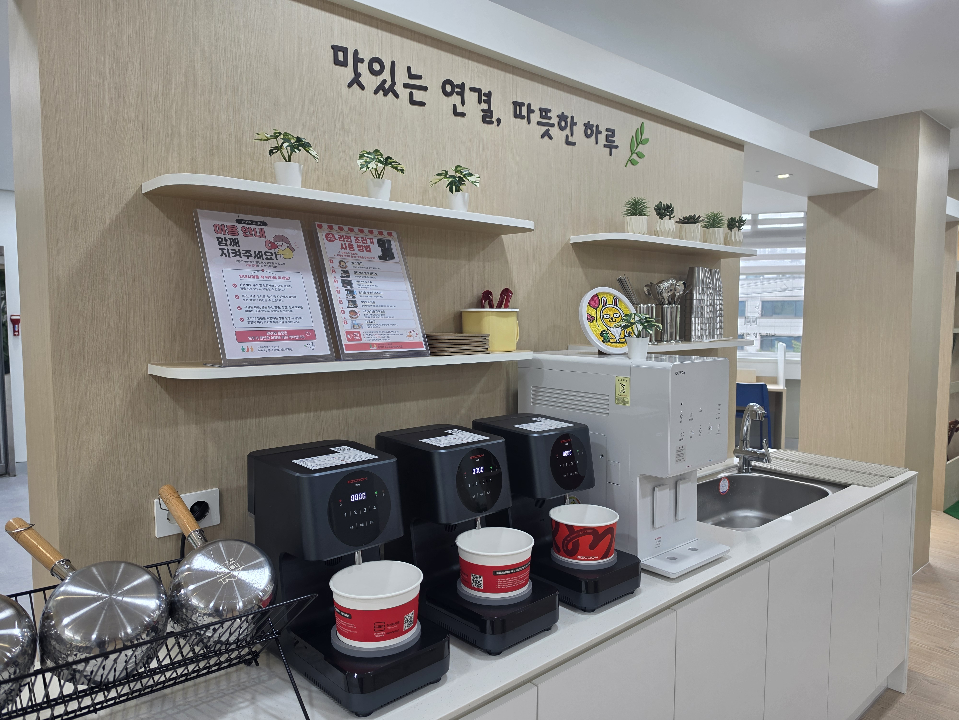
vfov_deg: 58.9
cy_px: 360
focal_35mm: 23
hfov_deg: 73.9
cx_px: 480
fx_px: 637
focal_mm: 6.5
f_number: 1.4
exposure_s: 1/120
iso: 64
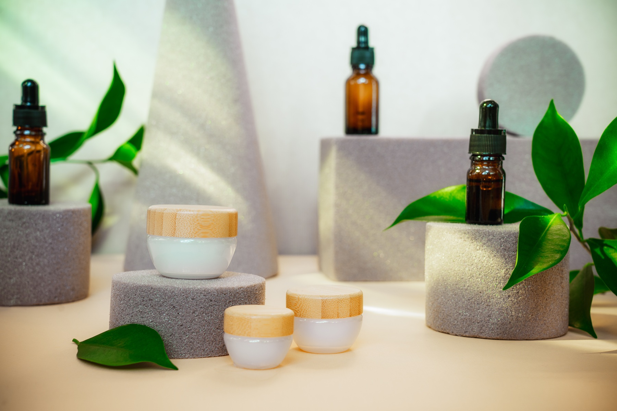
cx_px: 308
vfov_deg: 24.2
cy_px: 206
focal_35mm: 56
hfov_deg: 35.6
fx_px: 960
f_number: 8
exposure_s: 1/5
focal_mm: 56
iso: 125
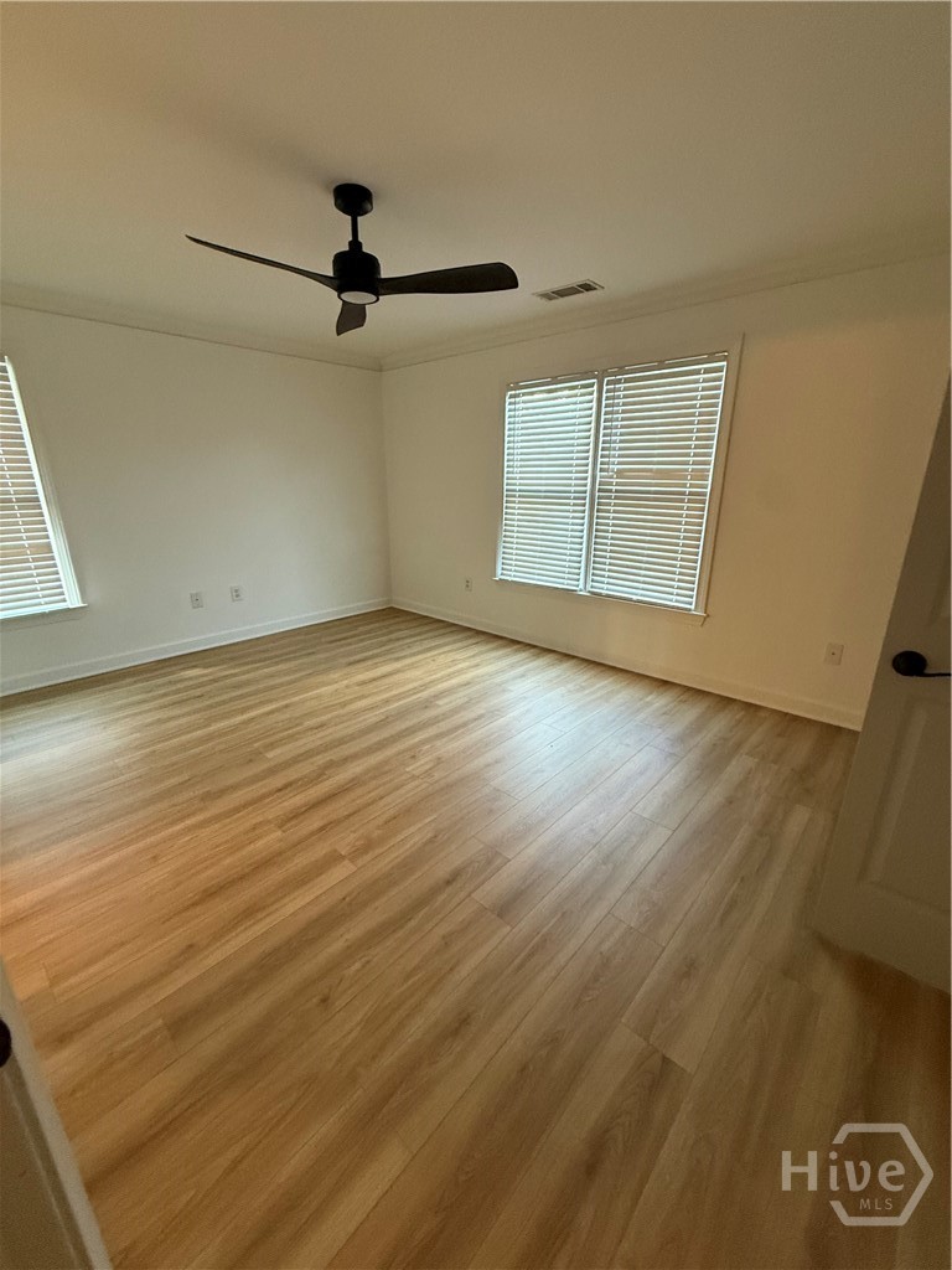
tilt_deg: -15.9
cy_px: 635
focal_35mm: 14
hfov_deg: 85.7
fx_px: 513
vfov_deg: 102.1
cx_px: 476
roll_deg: -0.5
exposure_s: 1/60
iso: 400
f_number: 2.2
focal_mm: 2.22
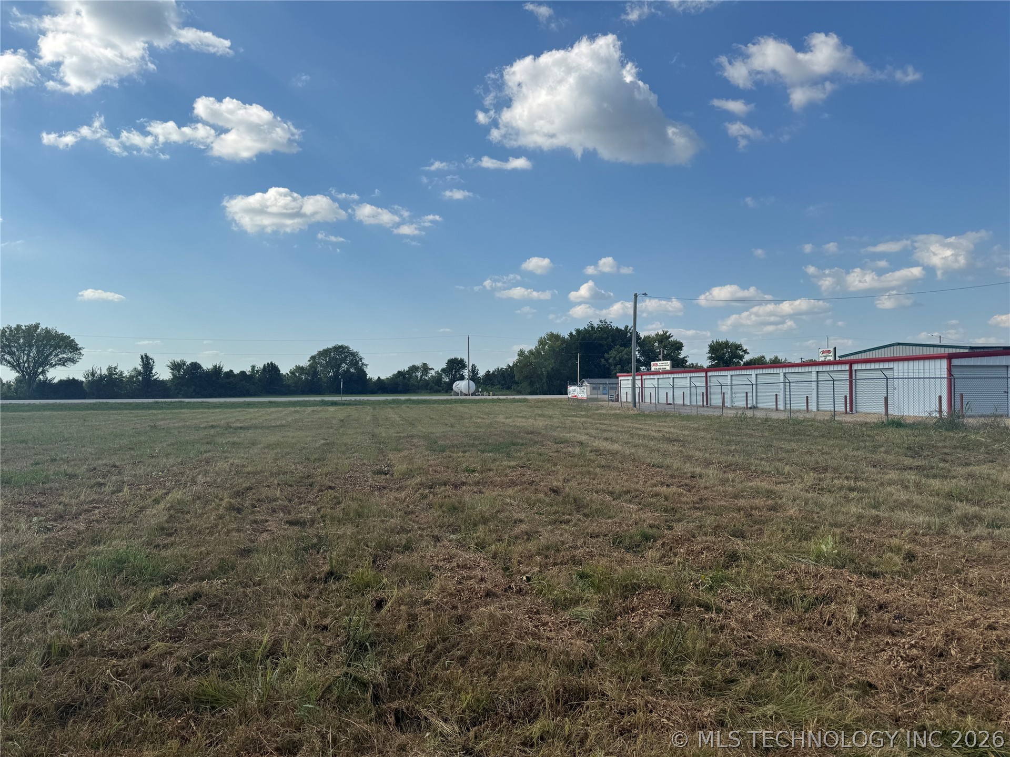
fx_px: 700
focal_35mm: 24
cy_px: 378
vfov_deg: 56.8
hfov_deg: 71.6
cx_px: 505
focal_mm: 6.76
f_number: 1.78
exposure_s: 1/5814
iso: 80
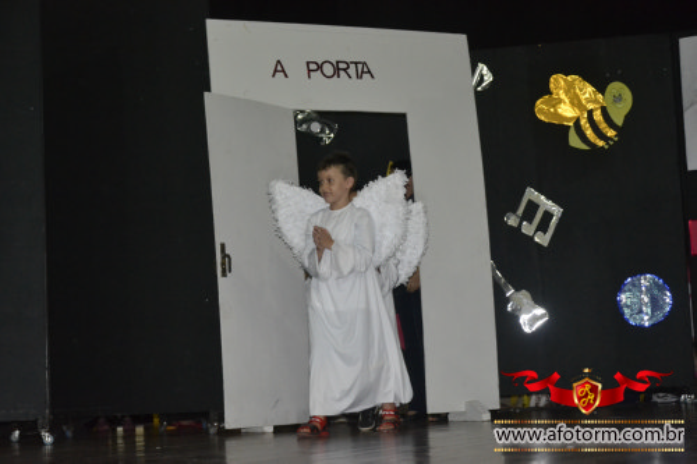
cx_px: 348
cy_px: 232
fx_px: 1393
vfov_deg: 18.9
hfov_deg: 28.1
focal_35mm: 72
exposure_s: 1/60
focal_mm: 48
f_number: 4.8
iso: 3200
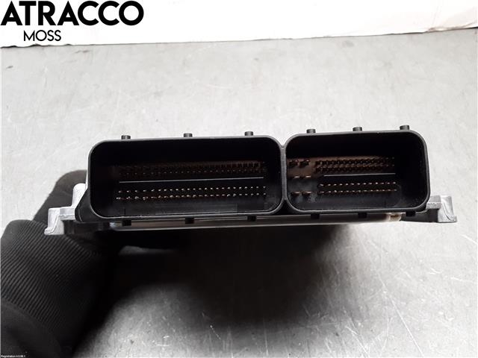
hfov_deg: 63.4
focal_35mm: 28
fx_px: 387
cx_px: 239
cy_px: 179
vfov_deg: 49.7
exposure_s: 1/50
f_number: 1.9
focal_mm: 2.91
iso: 80
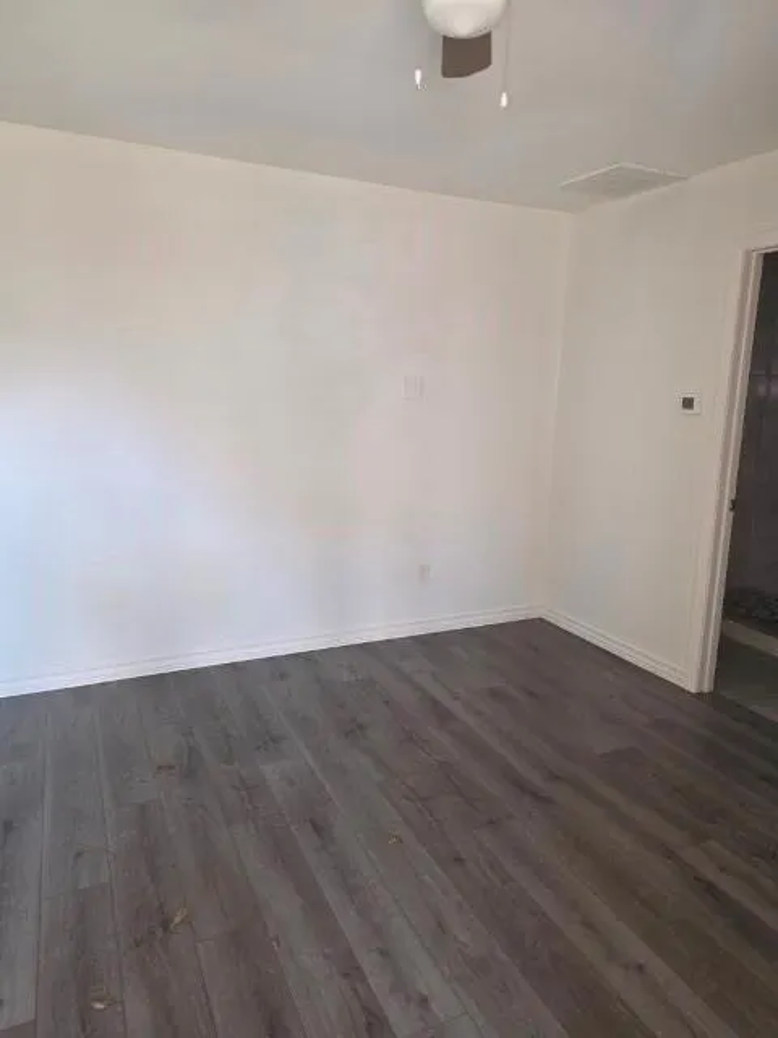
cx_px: 389
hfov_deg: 58.9
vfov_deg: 73.9
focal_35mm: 23
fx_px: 689
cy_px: 519
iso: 100
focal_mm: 6.25
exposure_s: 1/40
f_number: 1.7
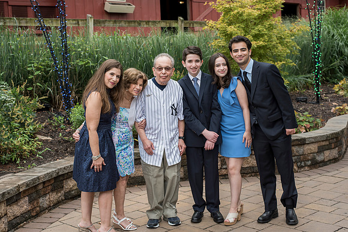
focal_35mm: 52
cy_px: 113
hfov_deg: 38.0
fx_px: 505
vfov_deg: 25.9
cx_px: 180
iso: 400
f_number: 4
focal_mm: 50
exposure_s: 1/640
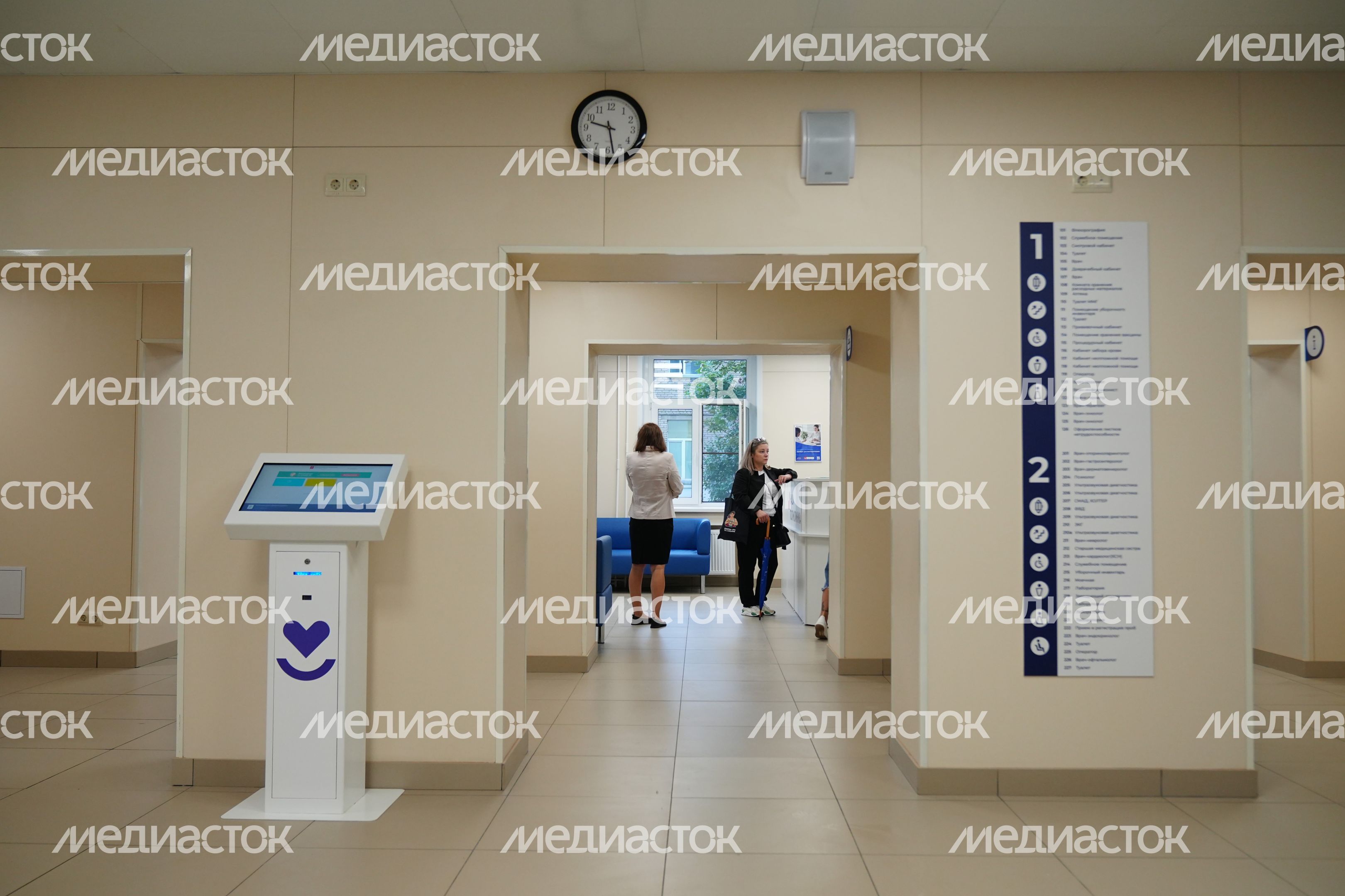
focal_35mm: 29
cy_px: 448
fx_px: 1083
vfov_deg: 45.0
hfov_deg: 63.7
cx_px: 672
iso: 1250
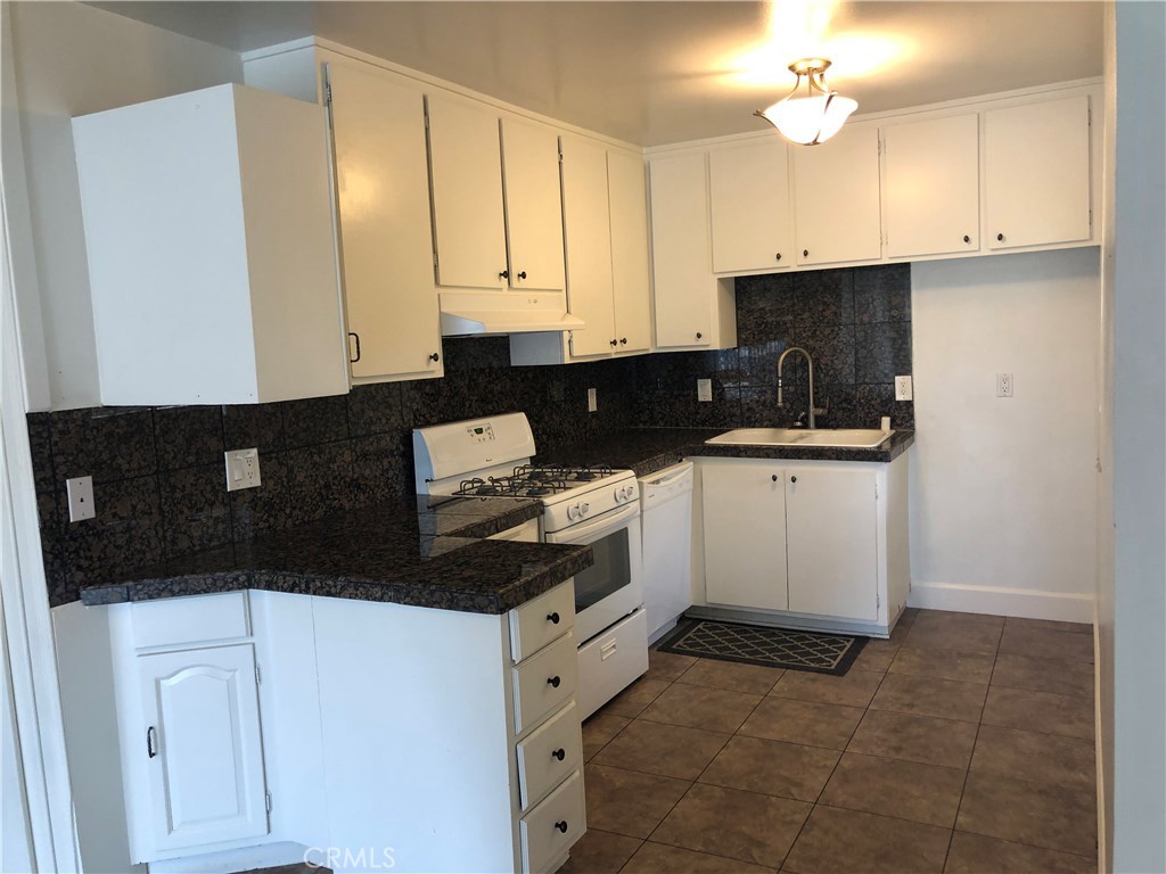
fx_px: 943
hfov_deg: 63.4
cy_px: 437
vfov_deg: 49.7
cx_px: 583
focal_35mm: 28
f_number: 1.8
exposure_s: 1/24
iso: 40
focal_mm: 4
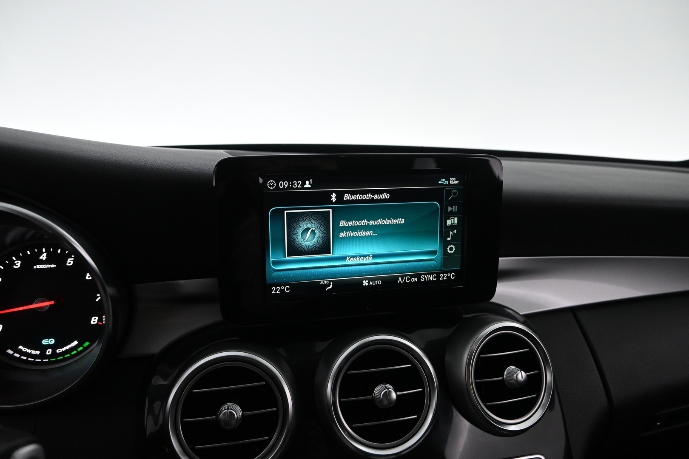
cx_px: 344
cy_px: 230
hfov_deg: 73.7
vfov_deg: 53.1
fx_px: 459
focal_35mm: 24
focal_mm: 16
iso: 2500
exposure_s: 1/80
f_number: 4.5
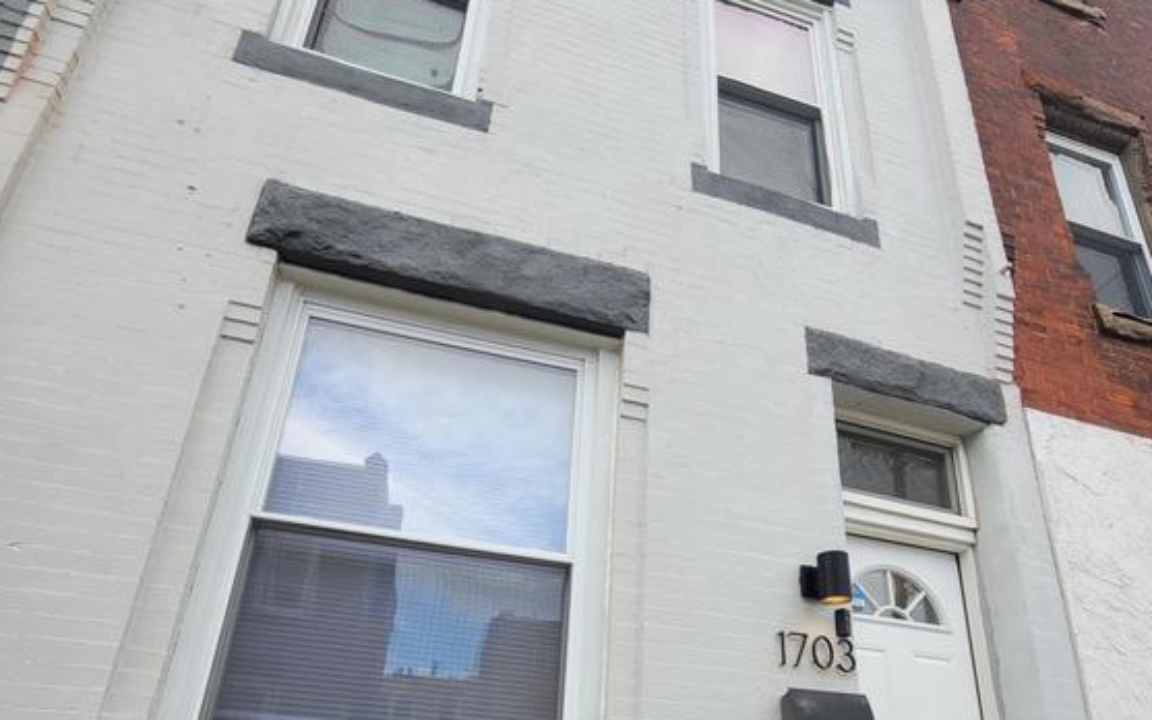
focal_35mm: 19
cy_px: 567
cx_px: 583
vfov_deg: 57.9
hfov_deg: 88.0
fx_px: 596
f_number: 2.2
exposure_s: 1/255
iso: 64
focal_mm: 2.2
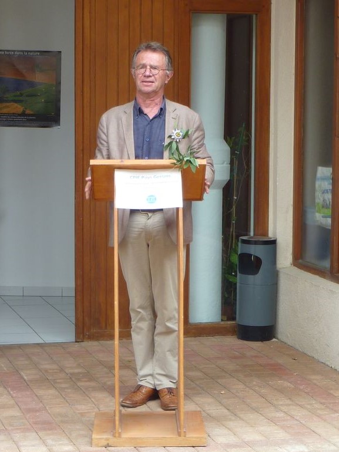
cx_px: 170
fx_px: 1306
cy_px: 226
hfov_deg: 14.8
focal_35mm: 100
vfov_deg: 19.6
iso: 80
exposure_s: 1/40
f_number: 3.9
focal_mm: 9.1
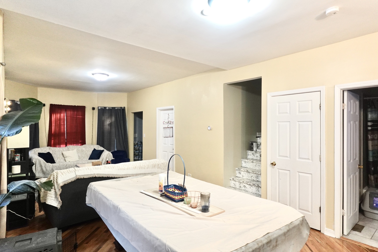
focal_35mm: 20
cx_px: 189
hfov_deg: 84.0
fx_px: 210
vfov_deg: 61.9
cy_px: 126
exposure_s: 1/80
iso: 640
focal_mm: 7.6
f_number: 2
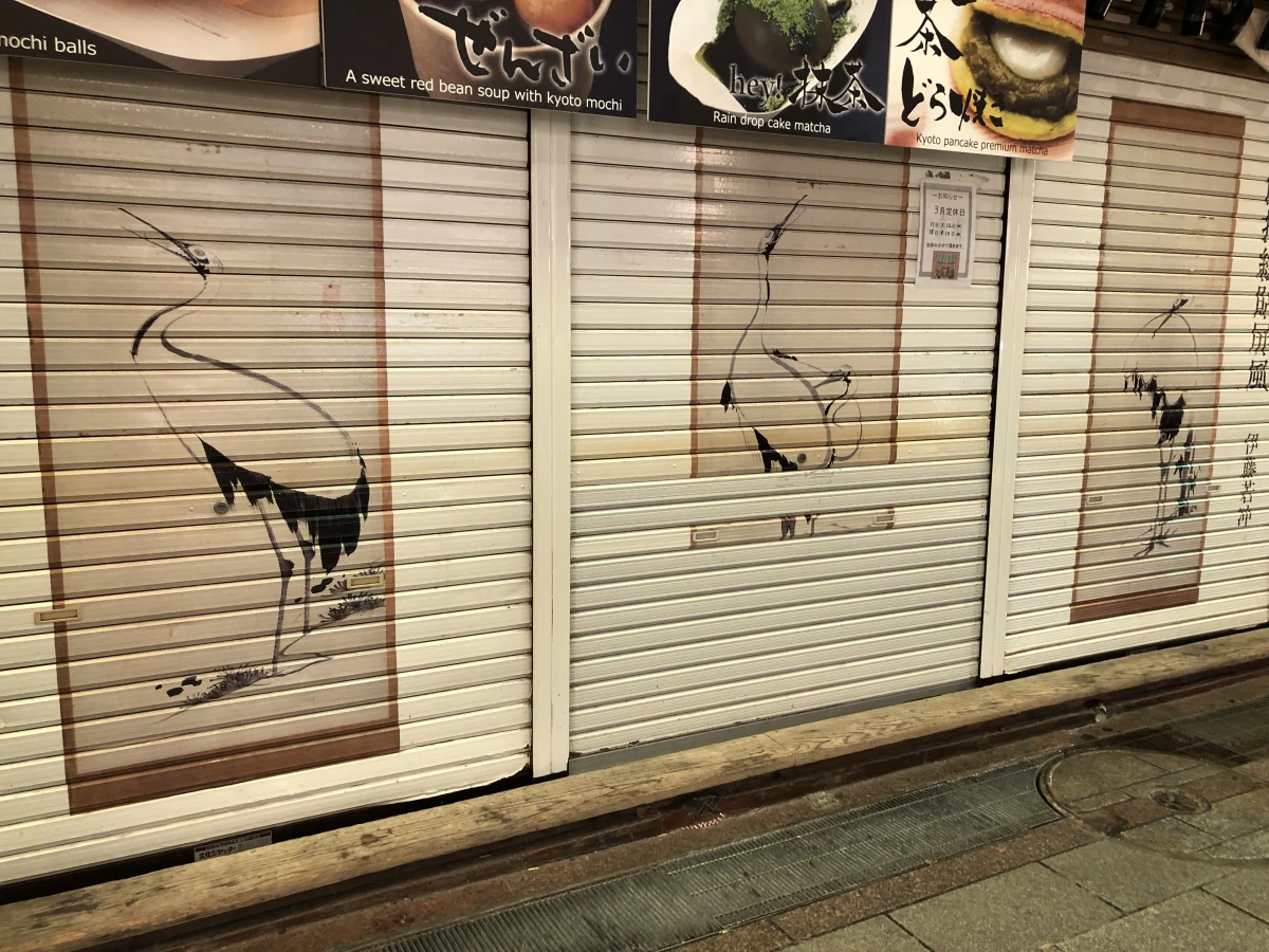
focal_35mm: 28
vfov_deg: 49.7
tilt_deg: -8.6
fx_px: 1026
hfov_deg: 63.4
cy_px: 476
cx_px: 634
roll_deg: -0.9
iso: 40
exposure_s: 1/17
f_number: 1.8
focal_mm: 4
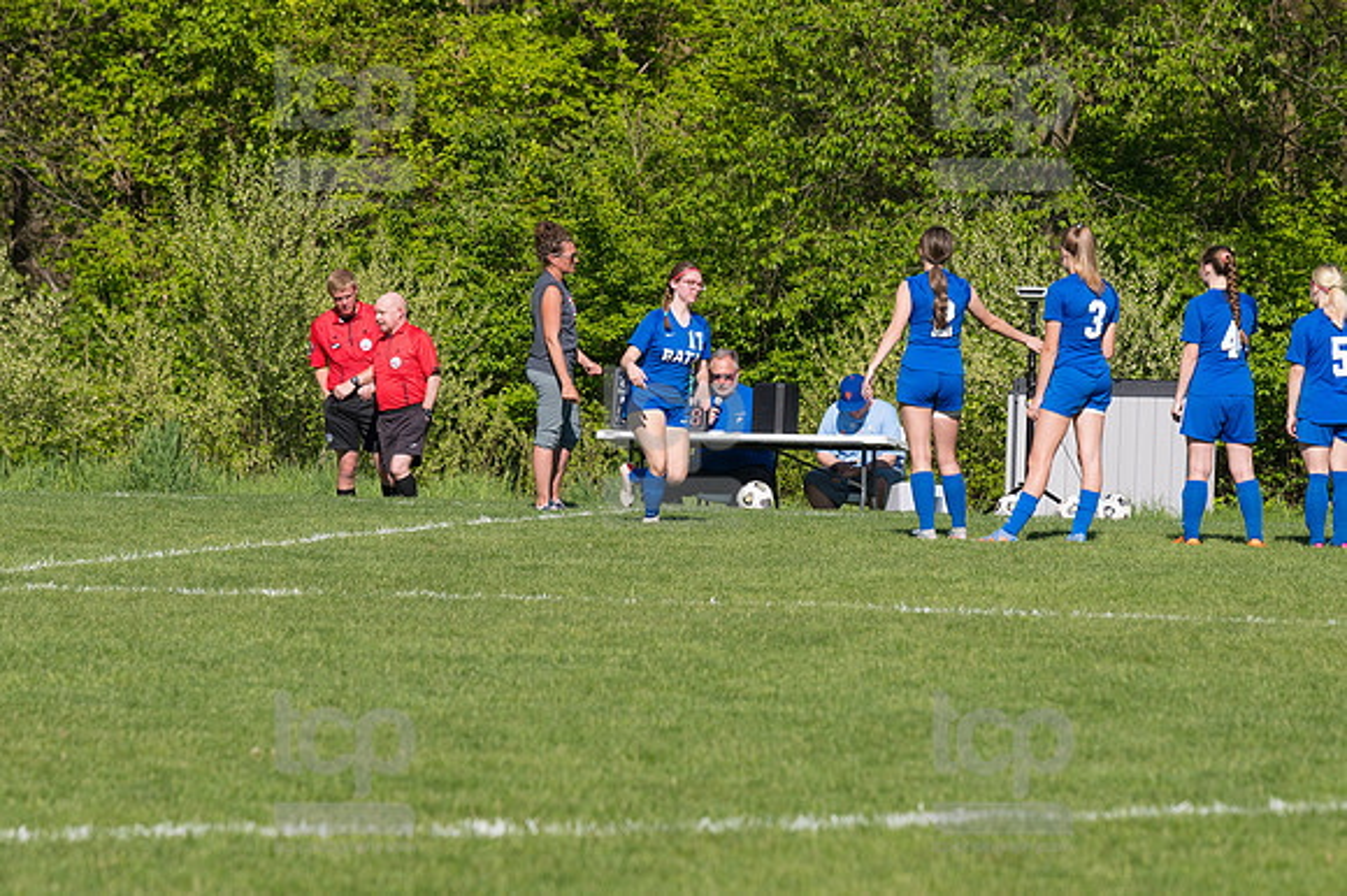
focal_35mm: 300
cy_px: 448
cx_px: 674
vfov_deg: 4.6
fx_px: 11218
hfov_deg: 6.9
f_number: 5.6
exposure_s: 1/1600
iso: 250
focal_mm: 200
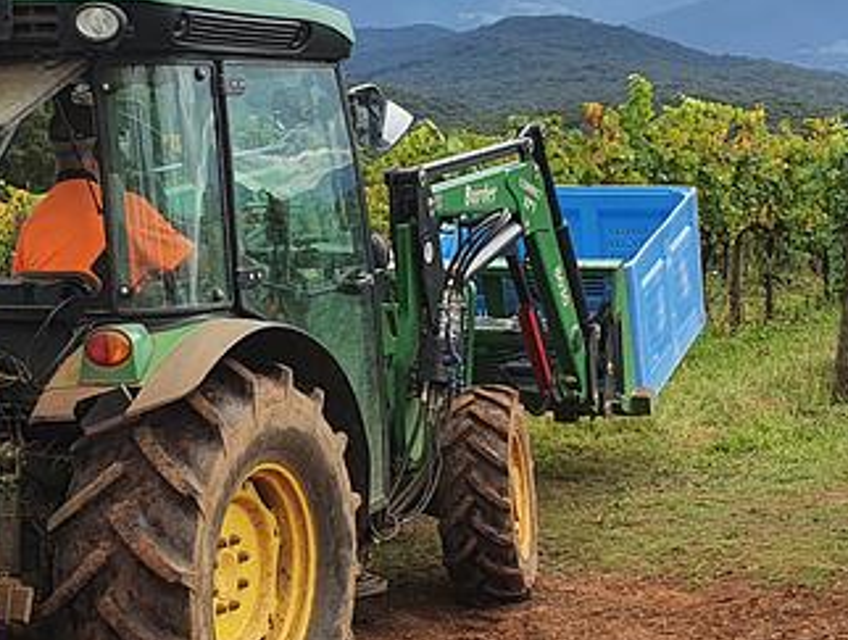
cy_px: 338
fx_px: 1228
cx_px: 408
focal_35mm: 50
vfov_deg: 29.2
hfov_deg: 38.1
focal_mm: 4.32
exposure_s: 1/970
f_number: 2.4
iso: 50
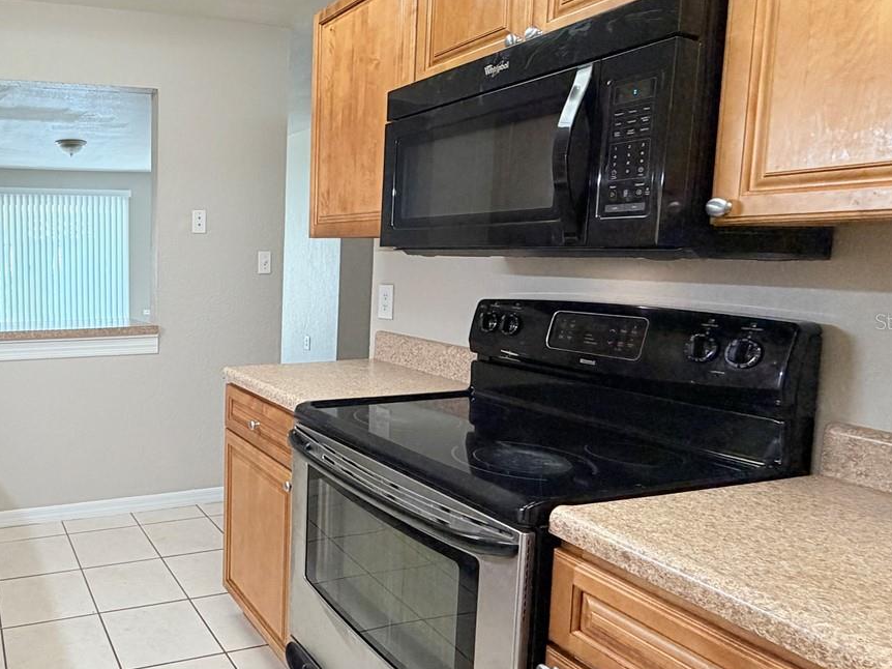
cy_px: 321
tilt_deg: -6.2
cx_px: 145
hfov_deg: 60.3
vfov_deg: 53.0
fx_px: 670
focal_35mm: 26
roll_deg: +0.0
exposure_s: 1/60
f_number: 2.2
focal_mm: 2.22
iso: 200
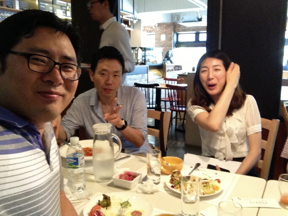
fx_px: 291
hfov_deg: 52.6
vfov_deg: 40.7
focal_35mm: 35
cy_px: 108
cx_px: 144
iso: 250
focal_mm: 2.18
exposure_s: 1/30
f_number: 2.4
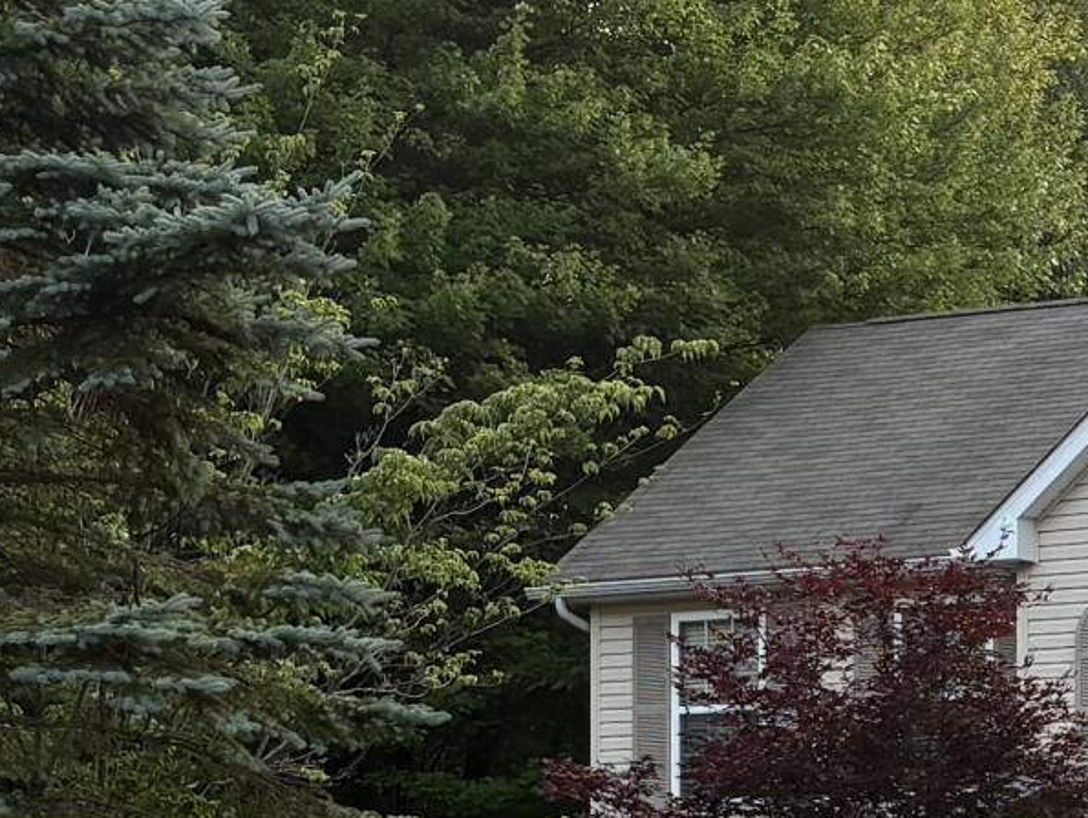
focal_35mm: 131
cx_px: 1181
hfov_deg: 14.7
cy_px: 800
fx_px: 4120
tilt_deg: +3.9
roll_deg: +1.3
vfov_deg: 11.2
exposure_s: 1/309
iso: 64
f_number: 1.6
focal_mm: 5.96
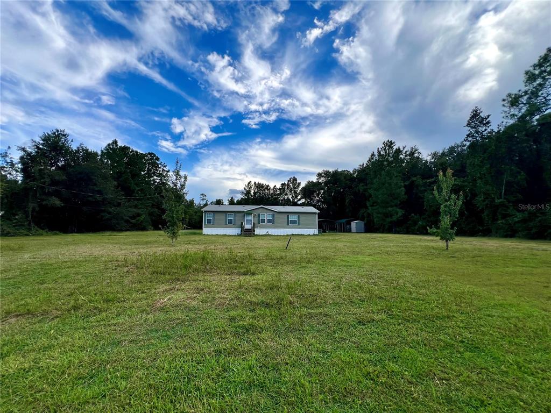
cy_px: 206
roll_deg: -0.4
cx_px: 276
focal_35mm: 13
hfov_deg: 106.2
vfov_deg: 89.9
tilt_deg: +5.1
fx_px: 207
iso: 32
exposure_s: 1/809
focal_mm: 1.57
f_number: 1.8
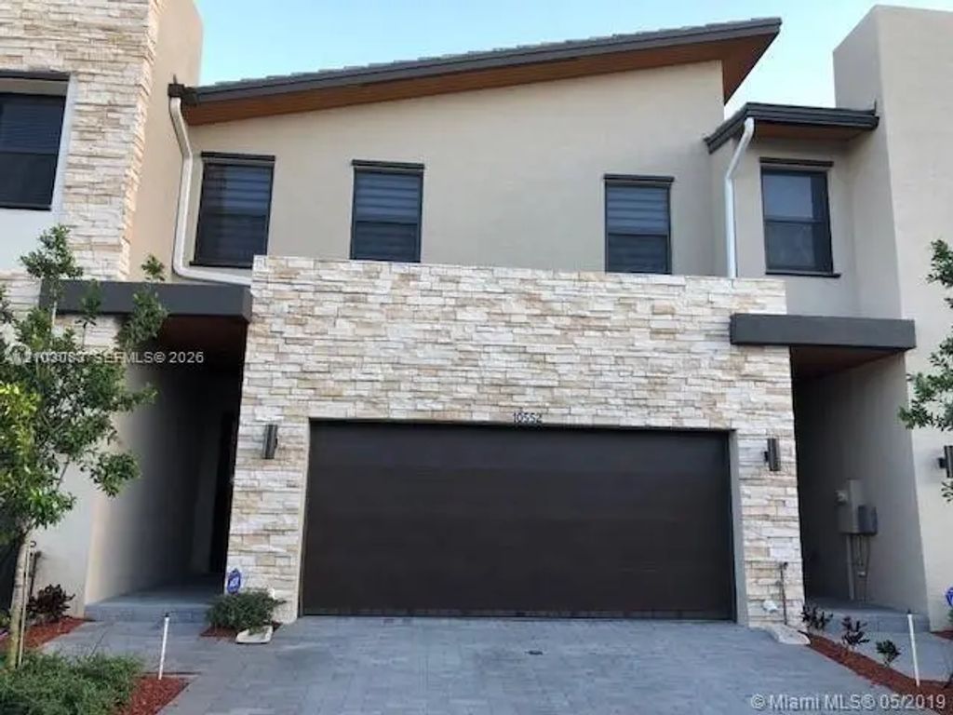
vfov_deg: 49.7
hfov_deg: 63.4
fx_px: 771
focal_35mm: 28
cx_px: 476
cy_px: 358
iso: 20
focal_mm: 4
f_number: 1.8
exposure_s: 1/165
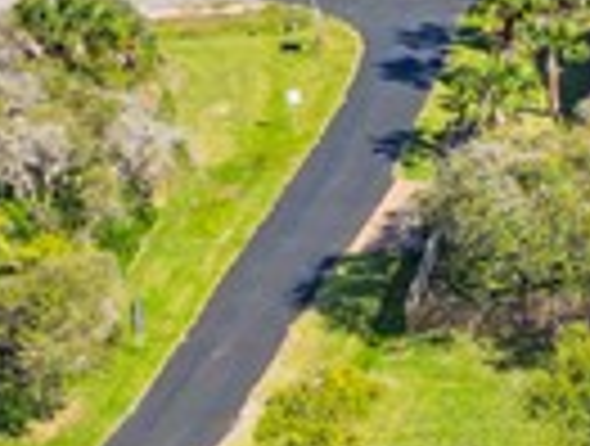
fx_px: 3196
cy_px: -252
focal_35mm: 187
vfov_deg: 7.8
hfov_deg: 10.2
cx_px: 910
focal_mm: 6.72
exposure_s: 1/2000
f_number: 1.7
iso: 100
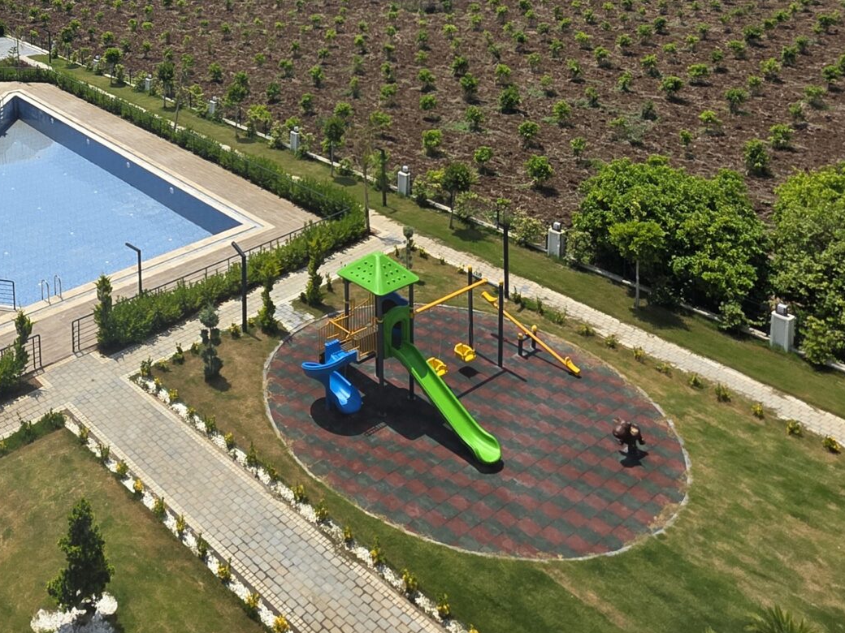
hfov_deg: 51.2
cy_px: -79
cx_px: 107
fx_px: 781
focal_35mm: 32
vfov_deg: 36.6
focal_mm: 2.2
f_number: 1.9
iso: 40
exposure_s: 1/2835
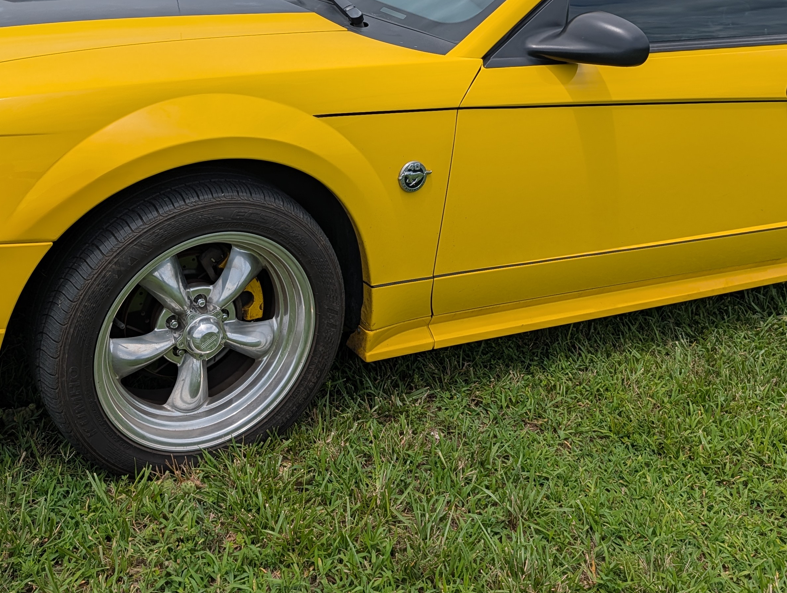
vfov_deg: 33.9
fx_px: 933
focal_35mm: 41
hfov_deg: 45.5
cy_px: 95
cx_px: 325
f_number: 1.68
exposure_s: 1/1754
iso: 19
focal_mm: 6.9
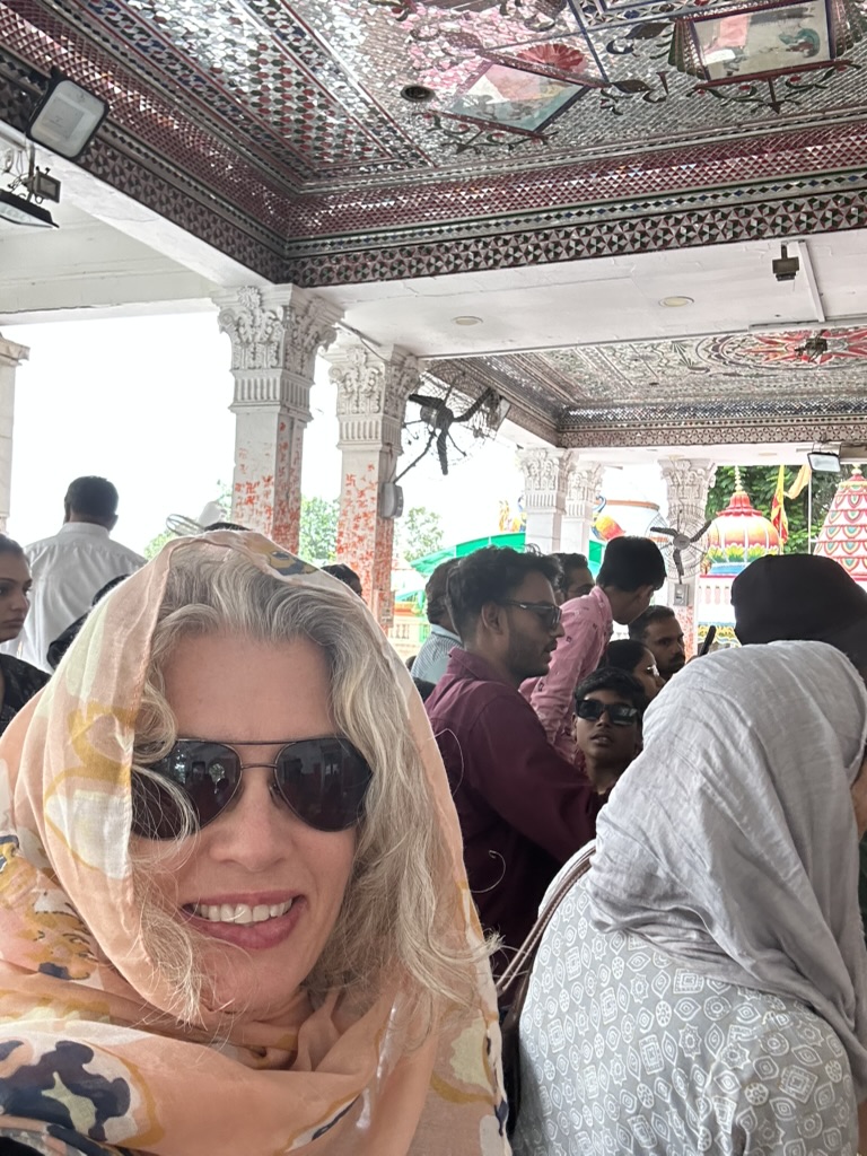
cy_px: 578
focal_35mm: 30
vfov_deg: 60.0
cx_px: 434
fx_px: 1002
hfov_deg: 46.8
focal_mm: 2.69
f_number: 1.9
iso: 80
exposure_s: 1/110
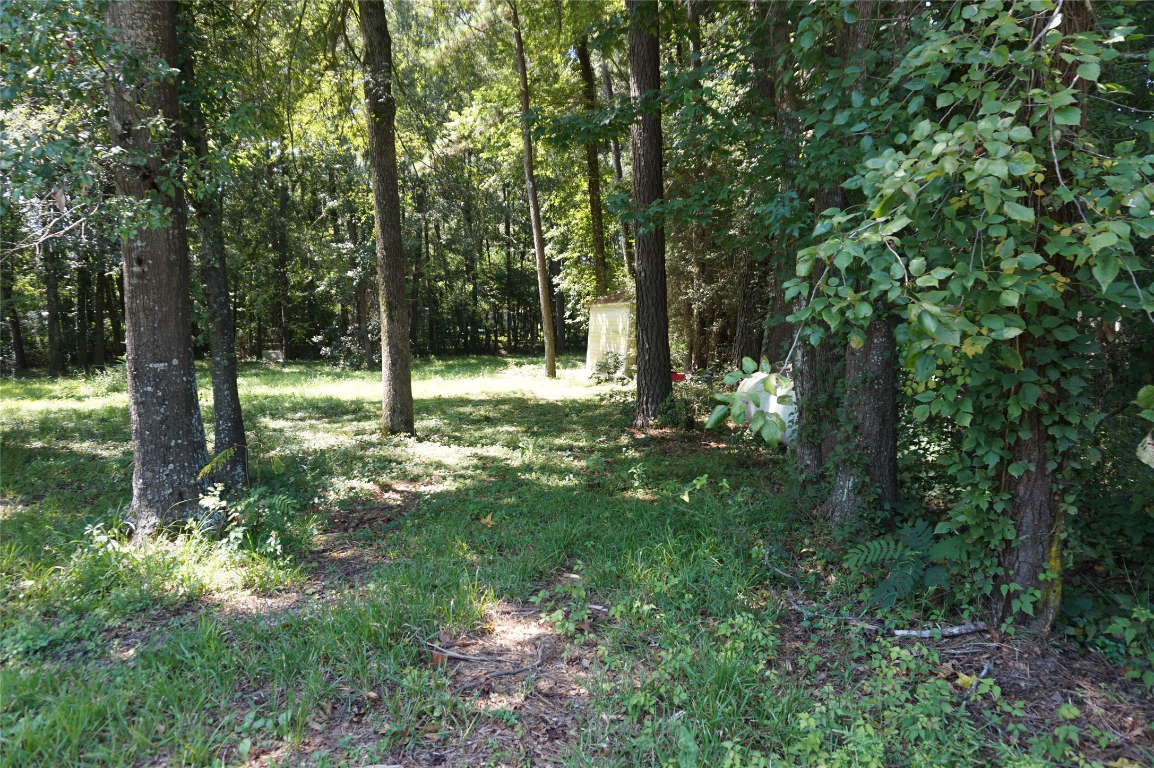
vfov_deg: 53.1
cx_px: 577
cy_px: 384
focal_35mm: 24
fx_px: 769
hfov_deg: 73.8
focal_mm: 16
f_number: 4
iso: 200
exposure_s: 1/160
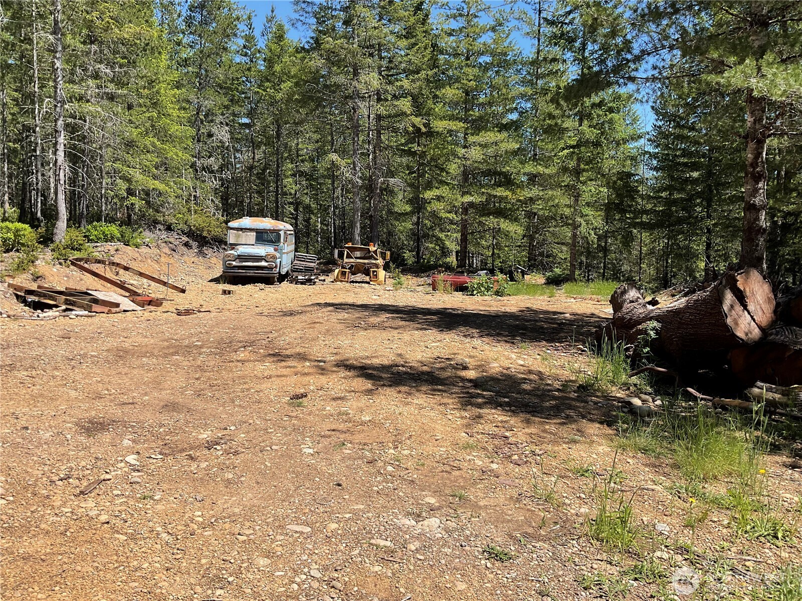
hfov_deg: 61.7
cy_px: 300
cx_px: 401
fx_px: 672
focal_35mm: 29
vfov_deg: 48.2
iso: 16
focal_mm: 3
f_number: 1.8
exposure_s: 1/1451
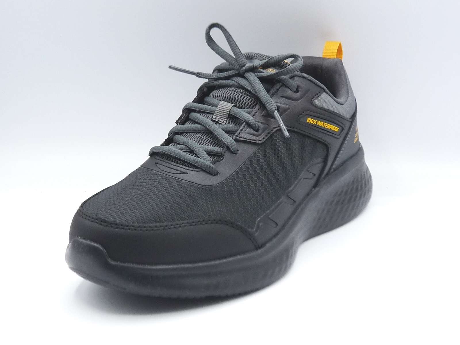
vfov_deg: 26.6
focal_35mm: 55
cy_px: 172
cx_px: 230
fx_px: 731
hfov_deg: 34.9
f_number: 4
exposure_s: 1/160
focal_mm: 5.5
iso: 100
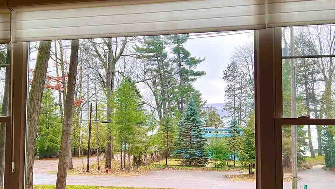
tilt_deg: +3.2
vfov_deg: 29.7
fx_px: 355
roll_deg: +0.3
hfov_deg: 50.5
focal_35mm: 40
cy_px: 91
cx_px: 165
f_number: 1.5
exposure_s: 1/234
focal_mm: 5.7
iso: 40
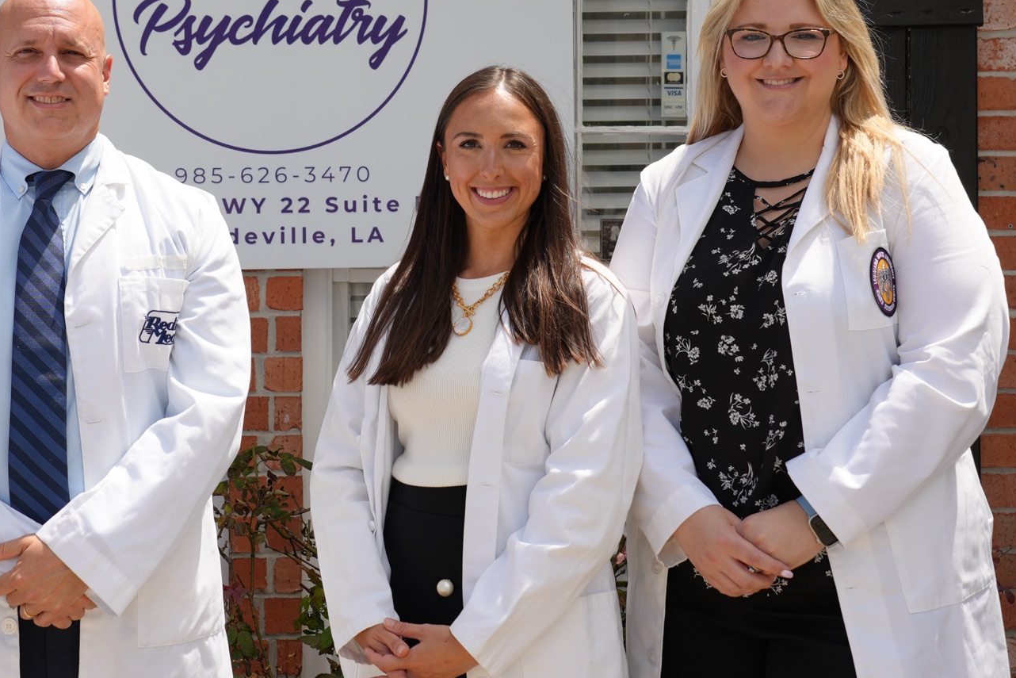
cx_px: 322
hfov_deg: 27.5
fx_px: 2060
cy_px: 132
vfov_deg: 18.5
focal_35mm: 73
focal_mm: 39
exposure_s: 1/750
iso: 100
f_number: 4.5
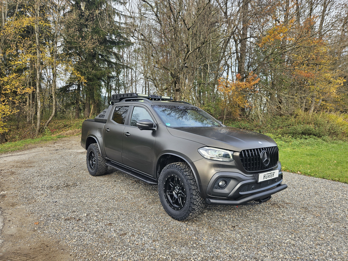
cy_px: 130
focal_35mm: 23
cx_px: 174
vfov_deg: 58.9
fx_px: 231
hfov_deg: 73.9
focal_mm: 5.4
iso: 25
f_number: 1.8
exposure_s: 1/300
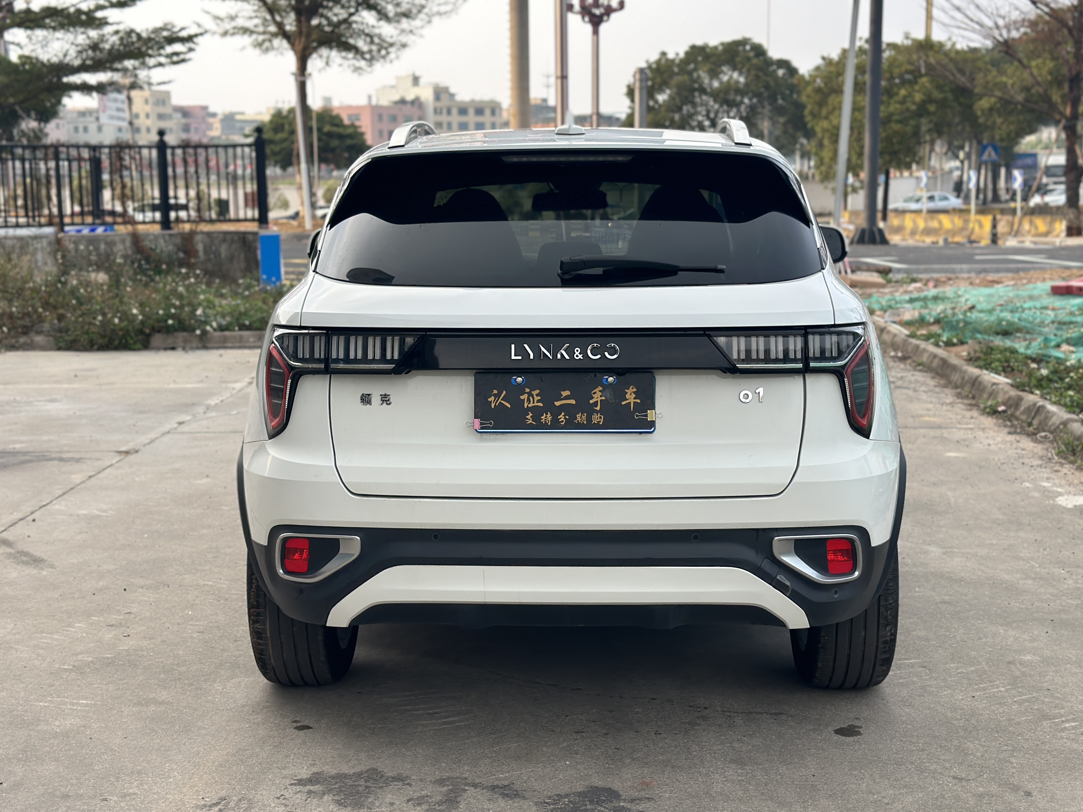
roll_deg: -1.1
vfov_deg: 30.3
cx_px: 542
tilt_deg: -7.6
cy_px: 406
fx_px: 1502
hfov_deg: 39.7
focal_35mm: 48
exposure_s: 1/850
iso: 80
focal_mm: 6.86
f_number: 1.78
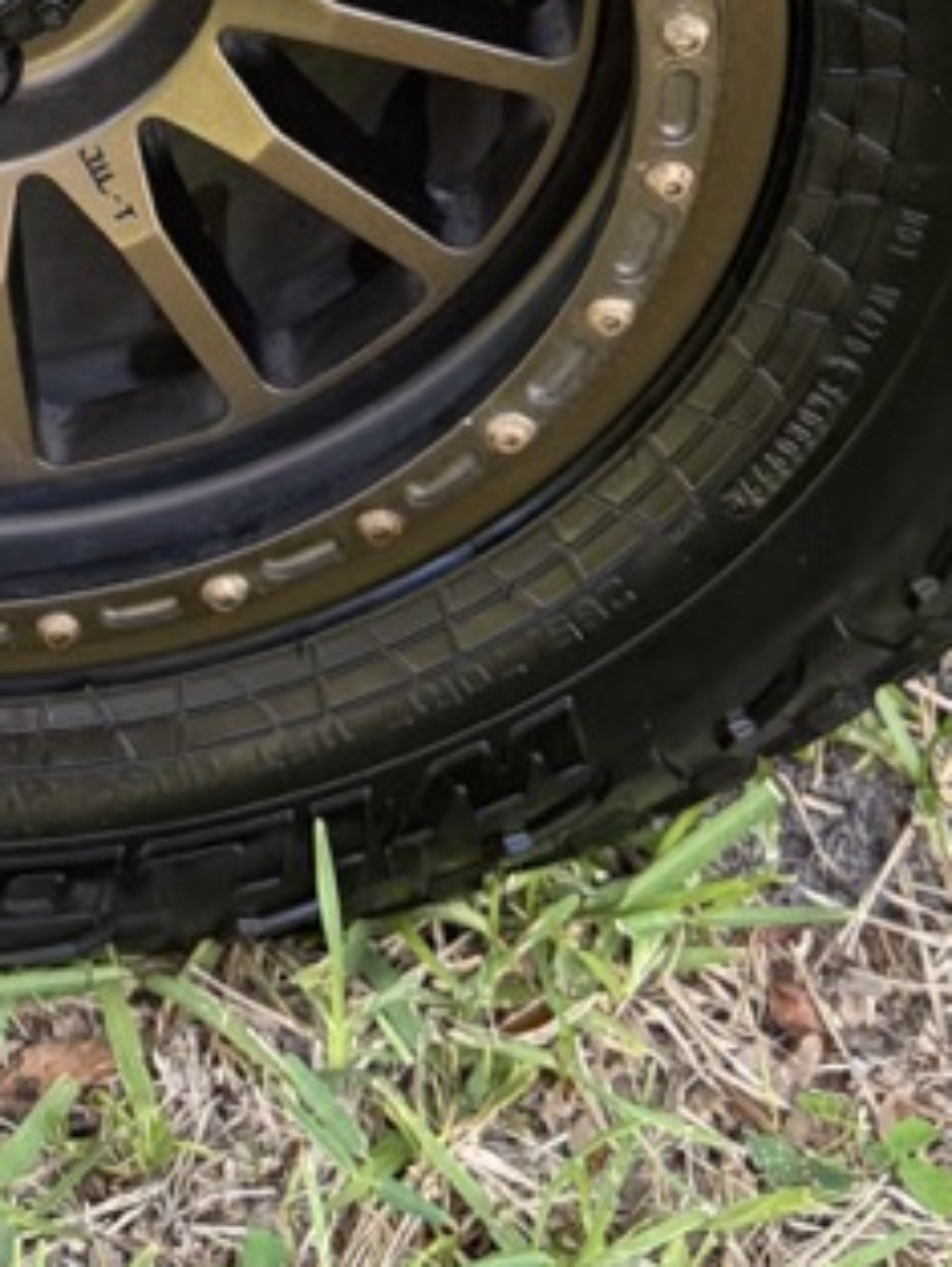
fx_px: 3591
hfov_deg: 14.6
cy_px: -696
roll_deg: +1.1
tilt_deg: -32.9
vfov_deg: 17.7
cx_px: -174
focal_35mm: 98
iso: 200
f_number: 1.78
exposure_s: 1/241
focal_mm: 6.76
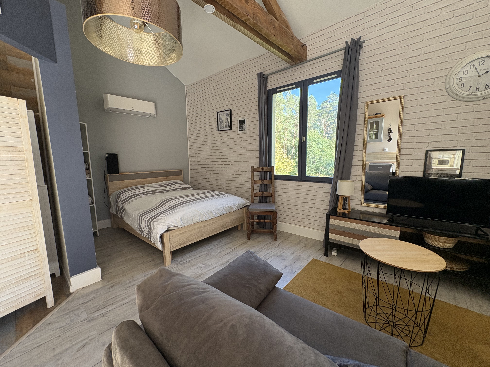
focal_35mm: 14
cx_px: 245
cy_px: 184
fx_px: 198
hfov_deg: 102.1
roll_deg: +1.5
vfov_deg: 85.7
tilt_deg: -7.4
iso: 100
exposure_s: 1/99
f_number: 2.2
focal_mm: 2.22
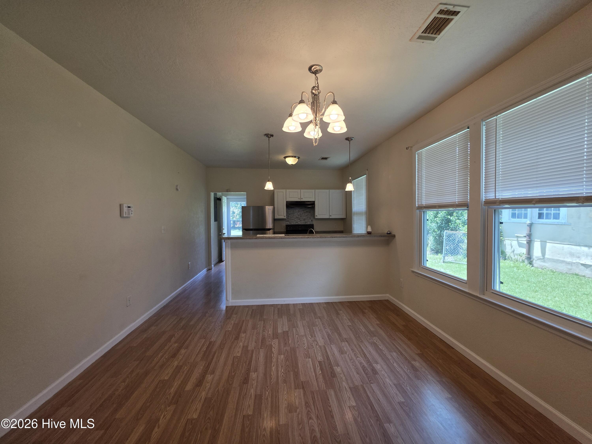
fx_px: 222
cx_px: 296
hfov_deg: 106.2
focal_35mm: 13
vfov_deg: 89.9
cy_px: 222
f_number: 1.9
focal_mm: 2.2
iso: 64
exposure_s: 1/120
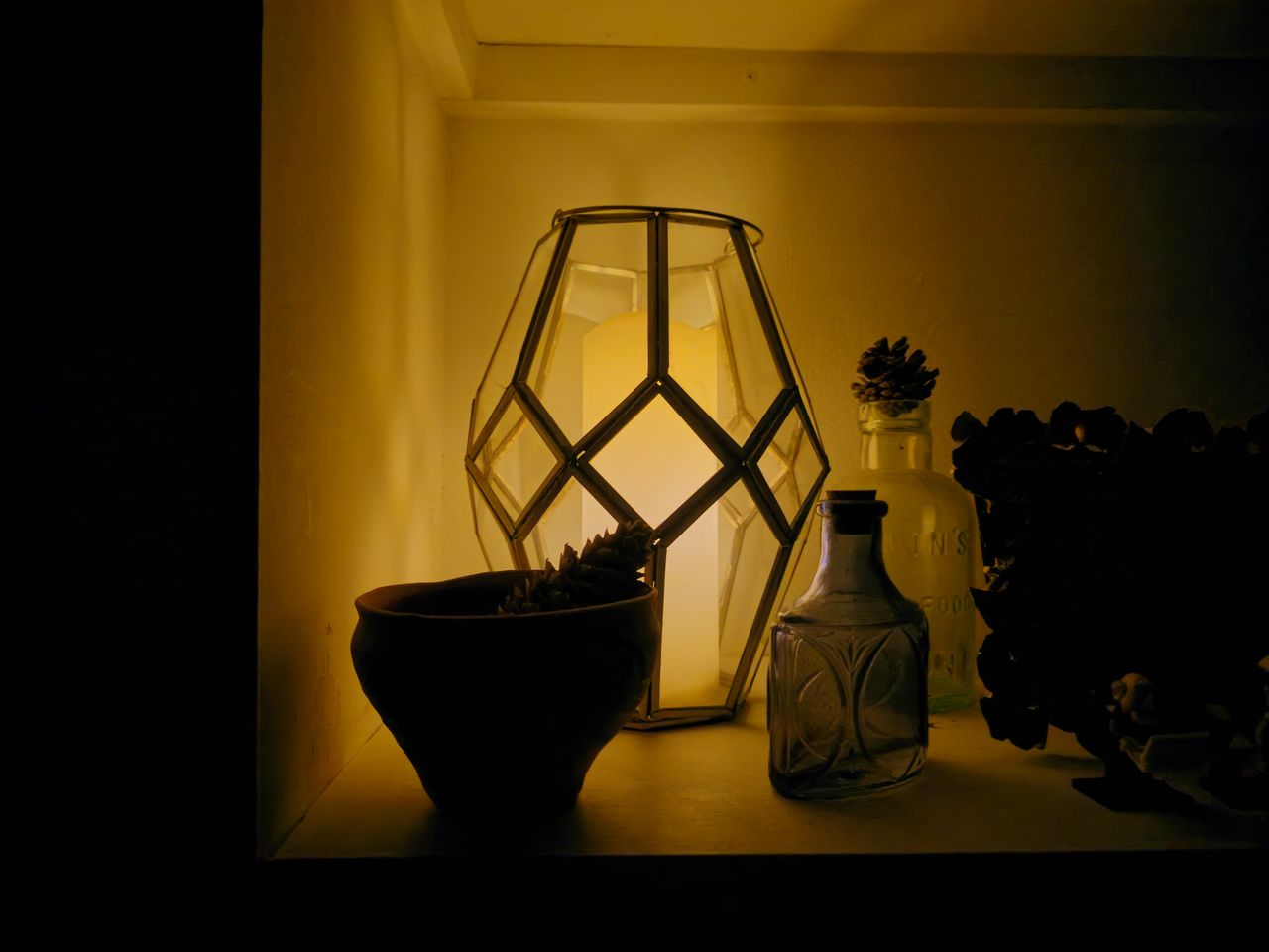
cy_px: 476
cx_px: 634
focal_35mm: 23
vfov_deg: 58.9
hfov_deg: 73.9
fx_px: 843
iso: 1000
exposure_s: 1/10
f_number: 1.7
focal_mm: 6.3
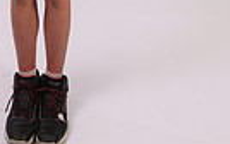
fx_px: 514
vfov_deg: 12.4
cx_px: 38
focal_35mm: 82
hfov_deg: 24.7
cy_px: -209
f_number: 5
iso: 100
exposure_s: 1/200
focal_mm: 24
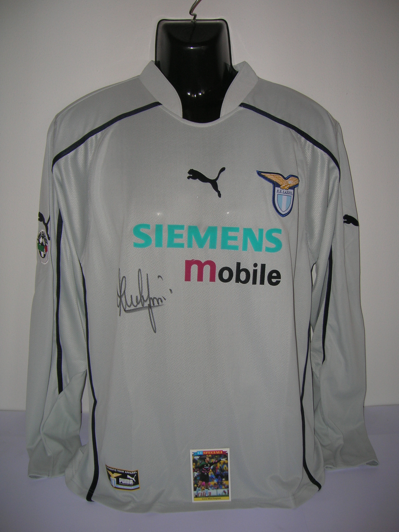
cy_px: 266
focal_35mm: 34
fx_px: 523
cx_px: 200
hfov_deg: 41.8
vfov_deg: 54.0
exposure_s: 1/60.1
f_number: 2.9
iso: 50
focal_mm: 5.7
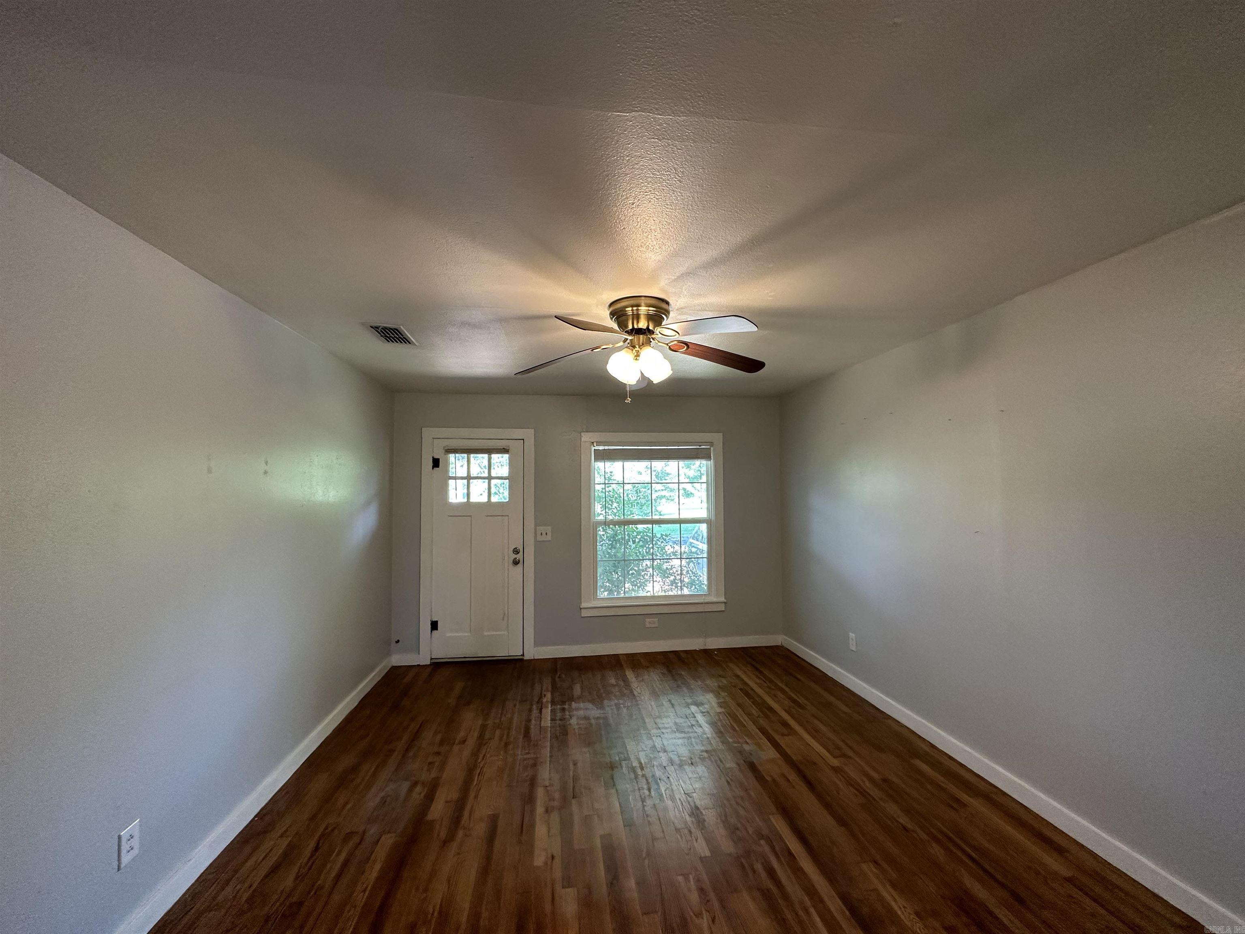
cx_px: 622
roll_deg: +0.4
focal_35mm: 14
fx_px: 504
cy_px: 467
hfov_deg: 102.1
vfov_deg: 85.7
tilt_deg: +2.1
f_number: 2.2
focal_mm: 2.22
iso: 160
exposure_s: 1/60
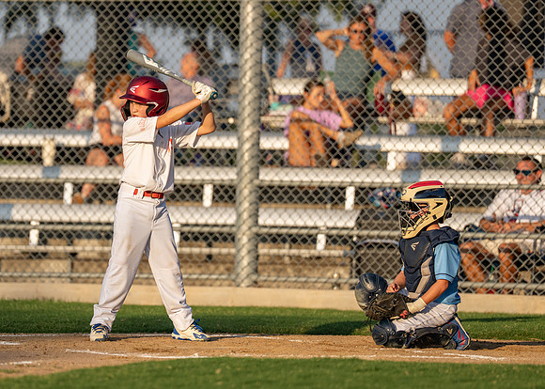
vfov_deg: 4.7
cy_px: 159
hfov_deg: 6.6
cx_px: 154
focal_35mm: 304
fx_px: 4708
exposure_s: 1/4000
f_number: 2.8
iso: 250
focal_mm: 200
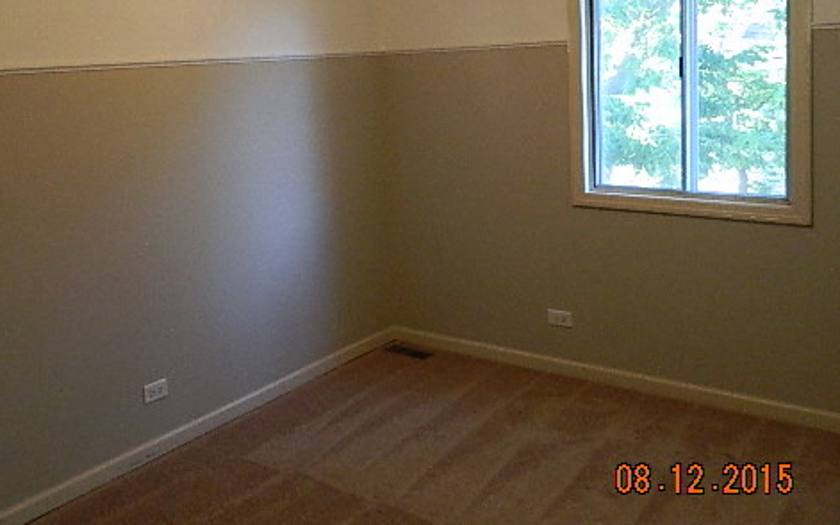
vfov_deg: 34.6
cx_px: 291
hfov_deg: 53.1
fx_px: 824
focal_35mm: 36
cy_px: 139
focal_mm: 4.5
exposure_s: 1/30
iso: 400
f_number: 3.1
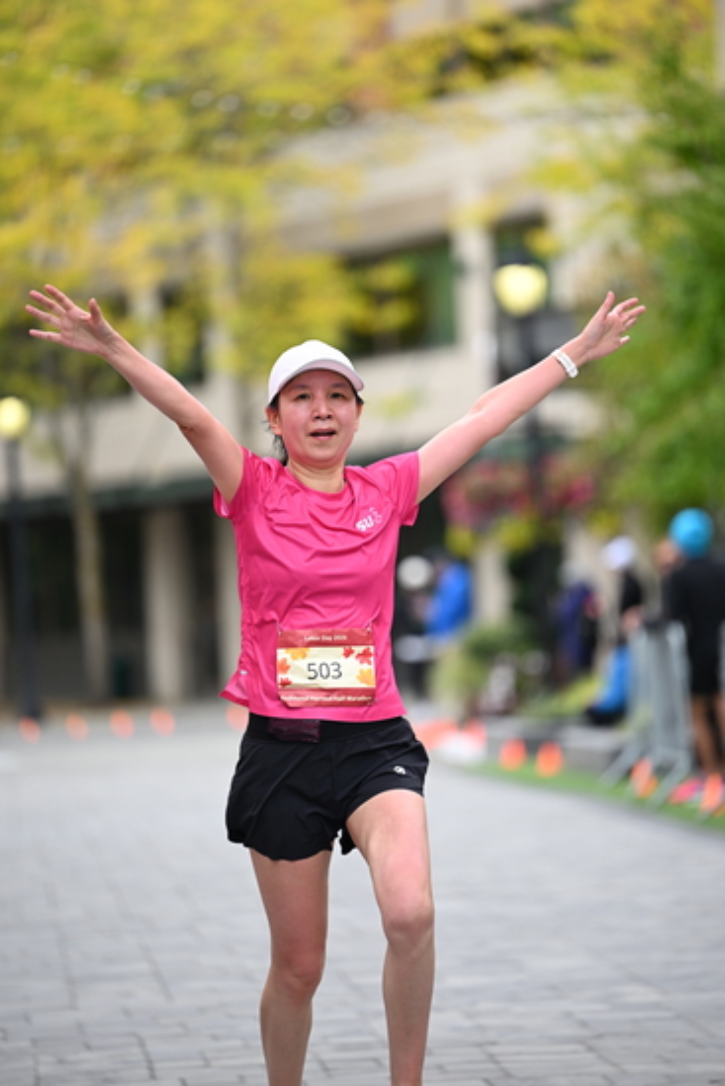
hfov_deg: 7.6
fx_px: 5434
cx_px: 362
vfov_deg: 11.4
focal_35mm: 180
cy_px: 543
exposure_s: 1/2000
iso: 640
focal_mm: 180
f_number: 2.8
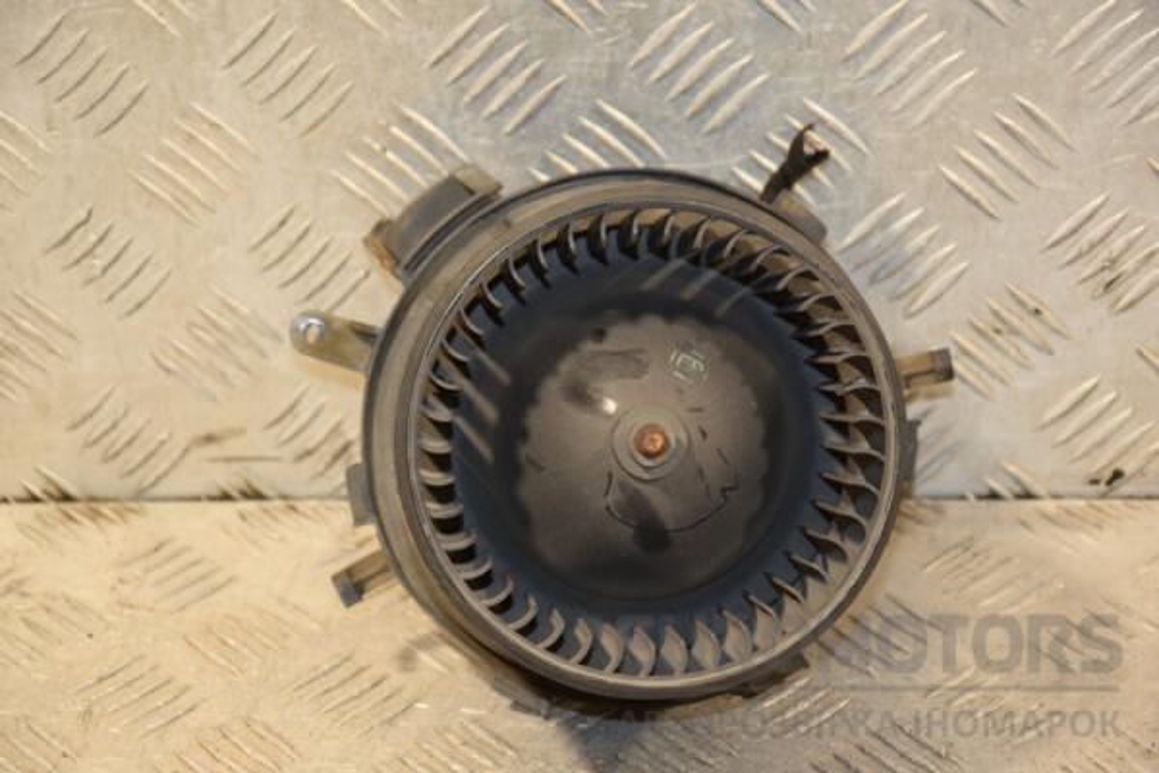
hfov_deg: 17.1
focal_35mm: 120
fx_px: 3863
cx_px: 580
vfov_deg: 11.4
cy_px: 386
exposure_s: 1/100
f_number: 5.3
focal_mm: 80
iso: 800
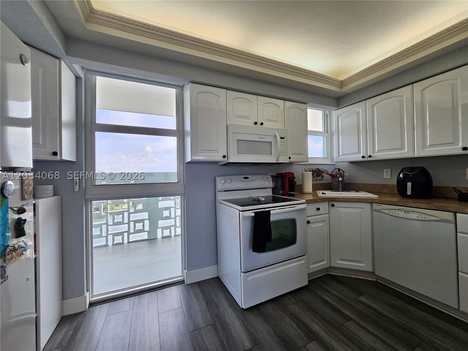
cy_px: 176
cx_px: 234
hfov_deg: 106.2
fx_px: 176
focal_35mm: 13
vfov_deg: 89.9
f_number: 2.2
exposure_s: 1/60
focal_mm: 1.7
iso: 32
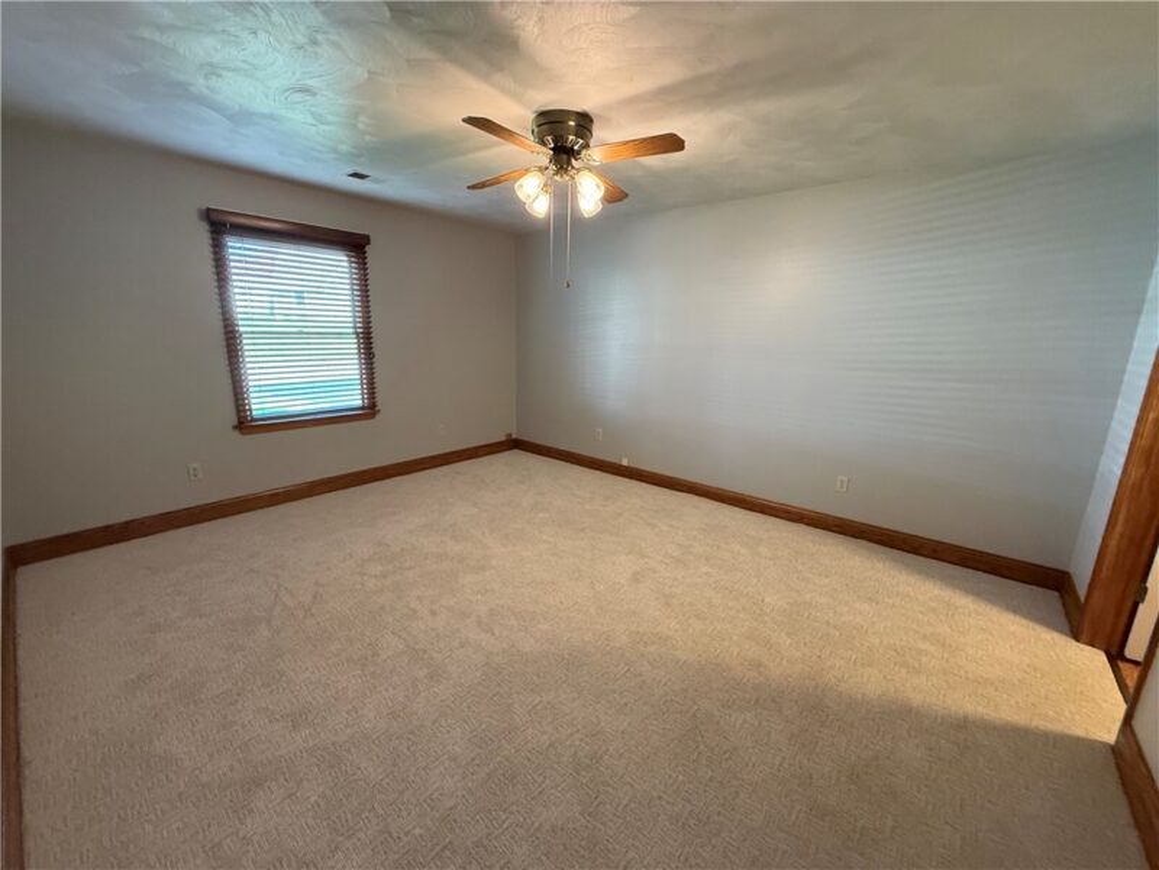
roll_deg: -1.2
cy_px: 435
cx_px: 580
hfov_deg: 102.1
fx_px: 469
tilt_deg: -13.0
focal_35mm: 14
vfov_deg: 85.7
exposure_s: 1/60
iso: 400
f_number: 2.2
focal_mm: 2.22
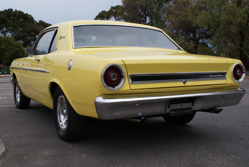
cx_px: 124
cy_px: 84
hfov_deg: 49.5
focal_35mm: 39
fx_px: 270
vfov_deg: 34.3
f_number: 10
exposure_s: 1/200
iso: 100
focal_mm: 26
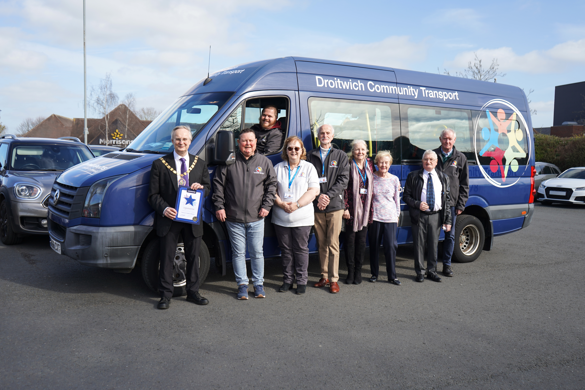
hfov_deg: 57.2
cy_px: 195
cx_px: 292
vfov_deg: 40.0
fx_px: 536
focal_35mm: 33
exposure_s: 1/400
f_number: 4.5
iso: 100
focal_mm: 33
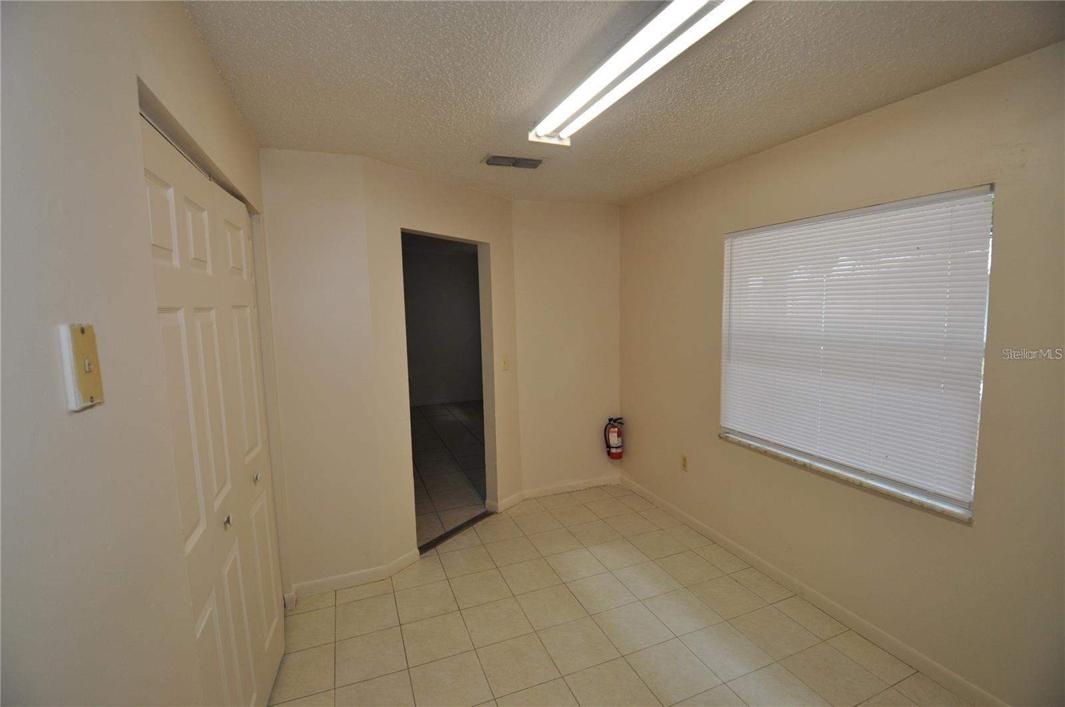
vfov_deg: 77.2
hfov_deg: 100.5
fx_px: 443
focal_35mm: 15
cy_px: 354
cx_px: 532
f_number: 4
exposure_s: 1/60
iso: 400
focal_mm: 10
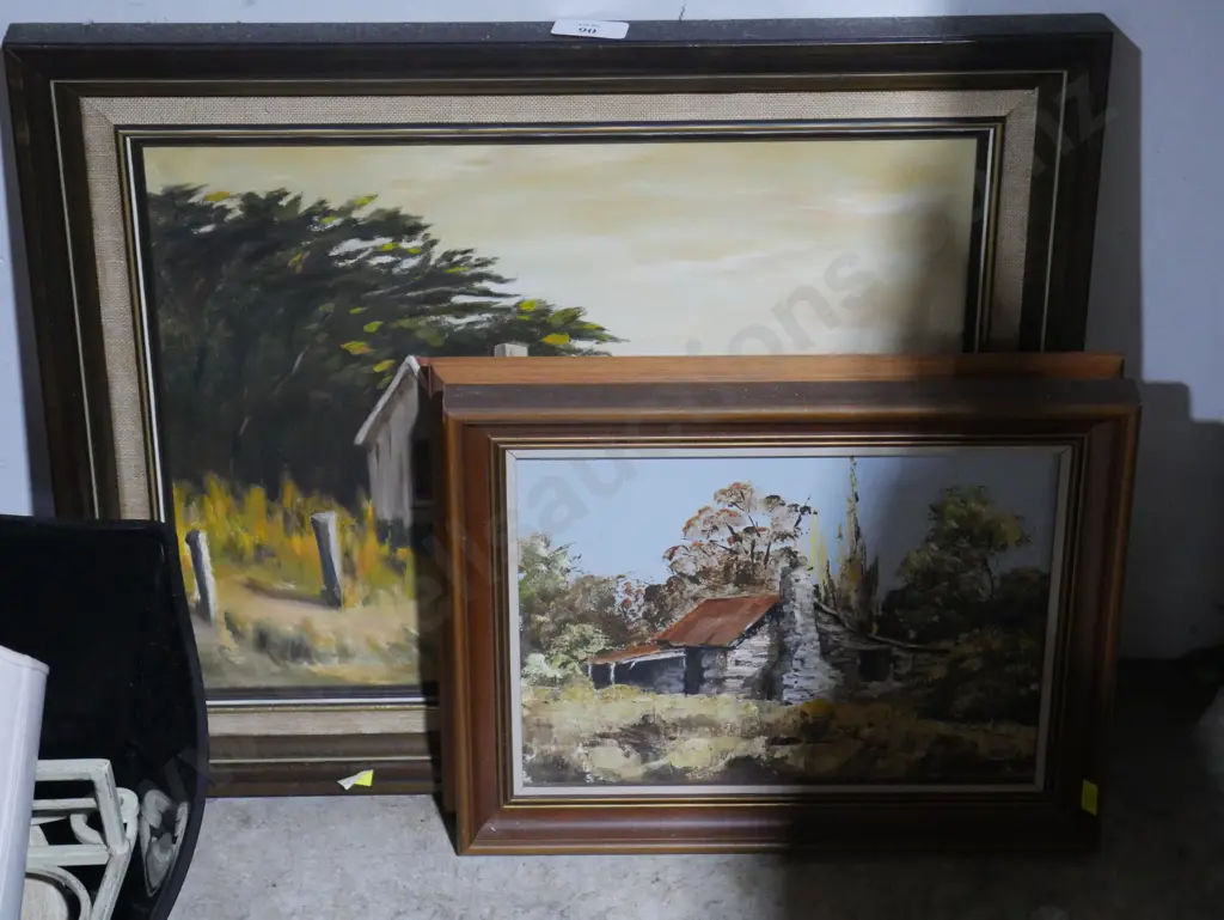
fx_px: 2689
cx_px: 612
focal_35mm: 76
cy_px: 460
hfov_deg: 25.6
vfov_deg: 19.4
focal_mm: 38
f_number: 5.5
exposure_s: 1/80
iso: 3200
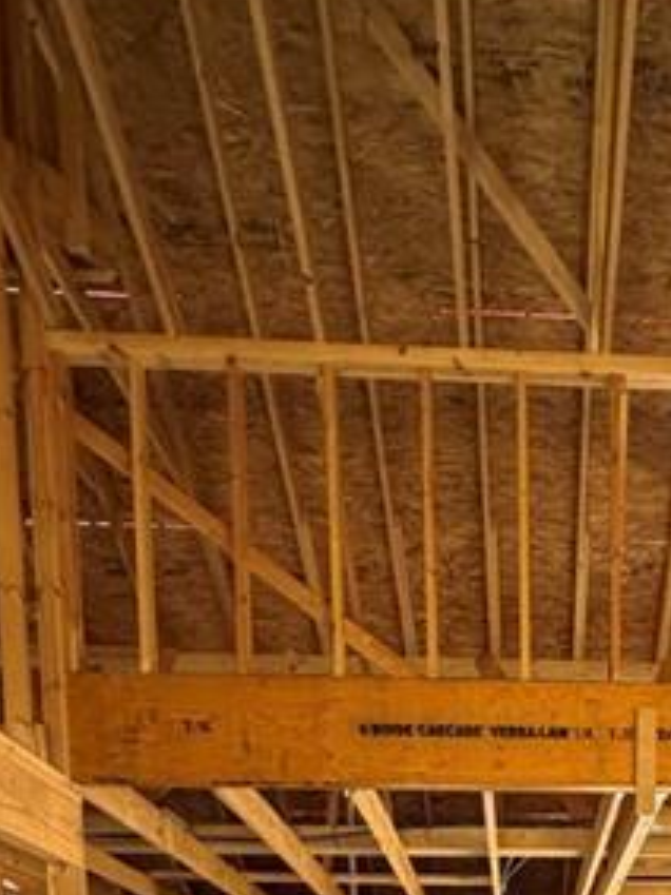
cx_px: 601
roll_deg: -0.4
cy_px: 1180
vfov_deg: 34.1
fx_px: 983
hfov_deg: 35.5
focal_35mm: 38
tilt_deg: -2.6
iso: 200
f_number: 2.2
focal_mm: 2.22
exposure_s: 1/121
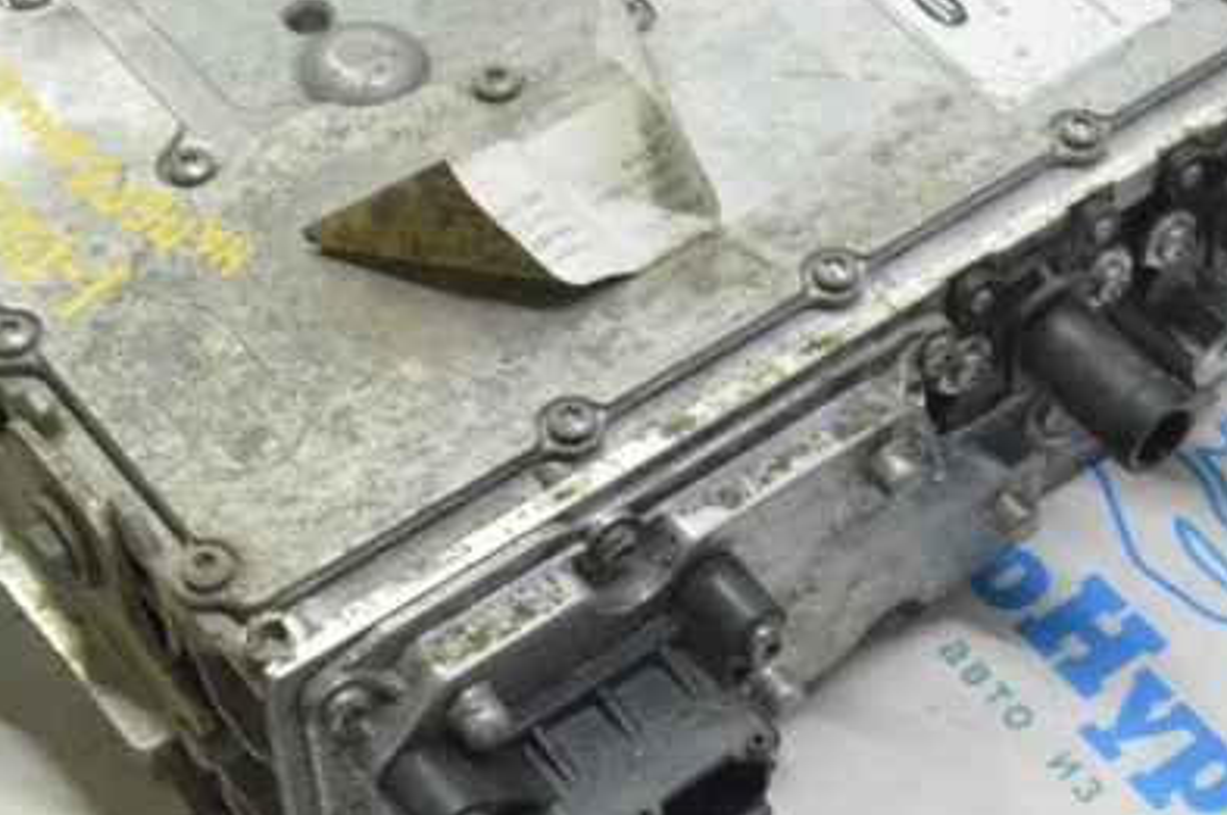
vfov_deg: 16.4
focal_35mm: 83
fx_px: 2825
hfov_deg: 24.3
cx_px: 871
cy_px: 495
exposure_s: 1/20
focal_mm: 34
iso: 6400
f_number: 20
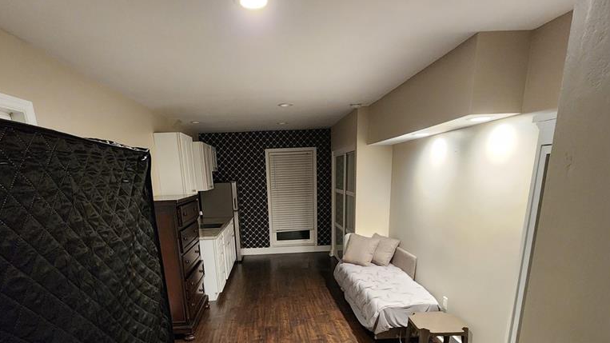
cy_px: 266
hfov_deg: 89.5
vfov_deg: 54.9
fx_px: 307
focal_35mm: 19
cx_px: 289
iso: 640
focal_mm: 2.2
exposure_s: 1/30
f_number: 2.2
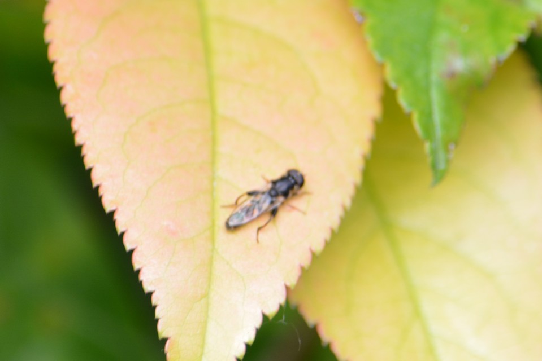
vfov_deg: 3.1
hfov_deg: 4.6
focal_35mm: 450
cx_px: 271
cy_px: 180
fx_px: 6777
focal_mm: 300
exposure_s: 1/125
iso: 360
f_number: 8
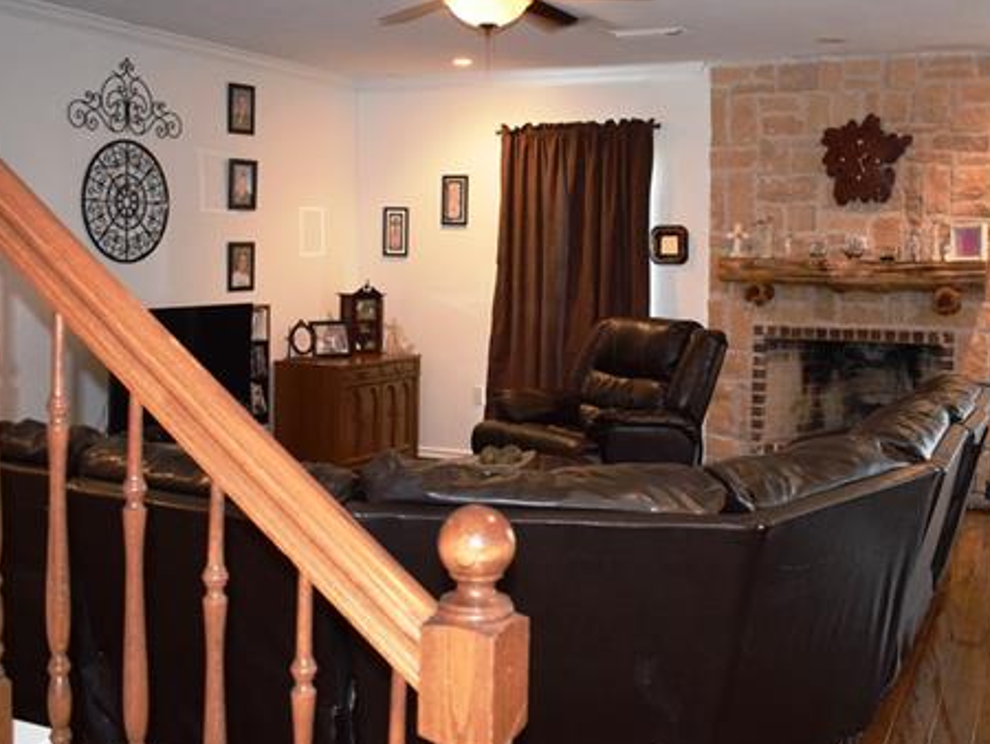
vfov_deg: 35.1
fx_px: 1173
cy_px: 310
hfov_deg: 45.7
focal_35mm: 41
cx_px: 528
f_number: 3.8
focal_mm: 20
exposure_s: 1/60
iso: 1800
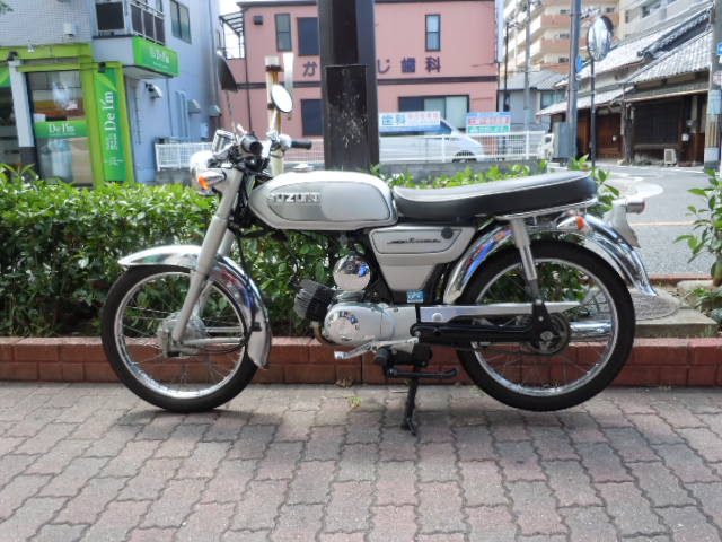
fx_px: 584
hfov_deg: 63.4
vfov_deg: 49.7
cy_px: 271
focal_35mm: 28
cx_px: 361
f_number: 3.7
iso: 100
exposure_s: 1/125
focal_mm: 5
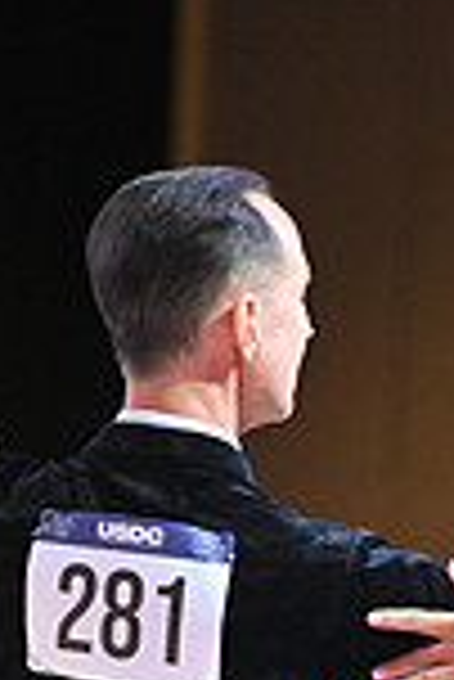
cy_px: 1252
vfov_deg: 3.5
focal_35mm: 577
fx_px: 10889
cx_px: 281
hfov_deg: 2.4
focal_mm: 150
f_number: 4
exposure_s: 1/250
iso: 2000
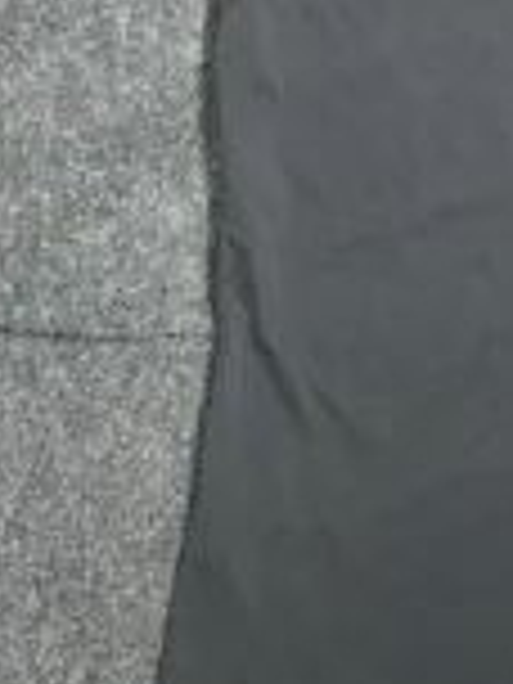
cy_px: 7
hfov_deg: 15.3
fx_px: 1798
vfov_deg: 20.9
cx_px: 716
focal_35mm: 91
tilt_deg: -63.6
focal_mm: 5.7
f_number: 1.5
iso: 500
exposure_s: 1/33
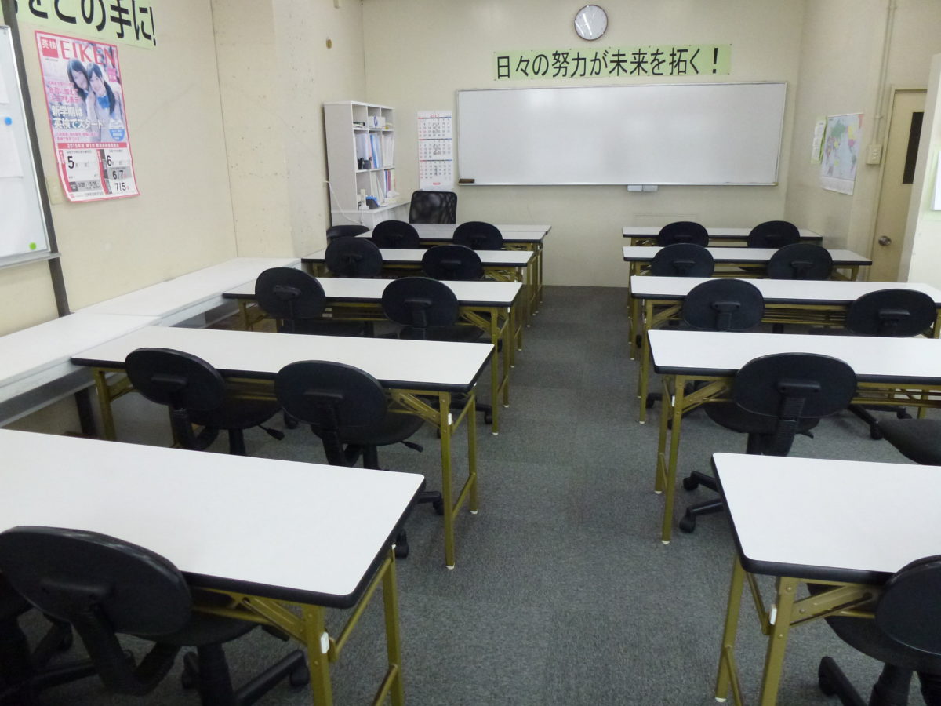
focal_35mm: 24
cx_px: 470
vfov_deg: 56.8
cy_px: 353
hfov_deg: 71.6
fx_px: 652
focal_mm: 4.3
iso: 400
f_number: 3.3
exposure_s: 1/125
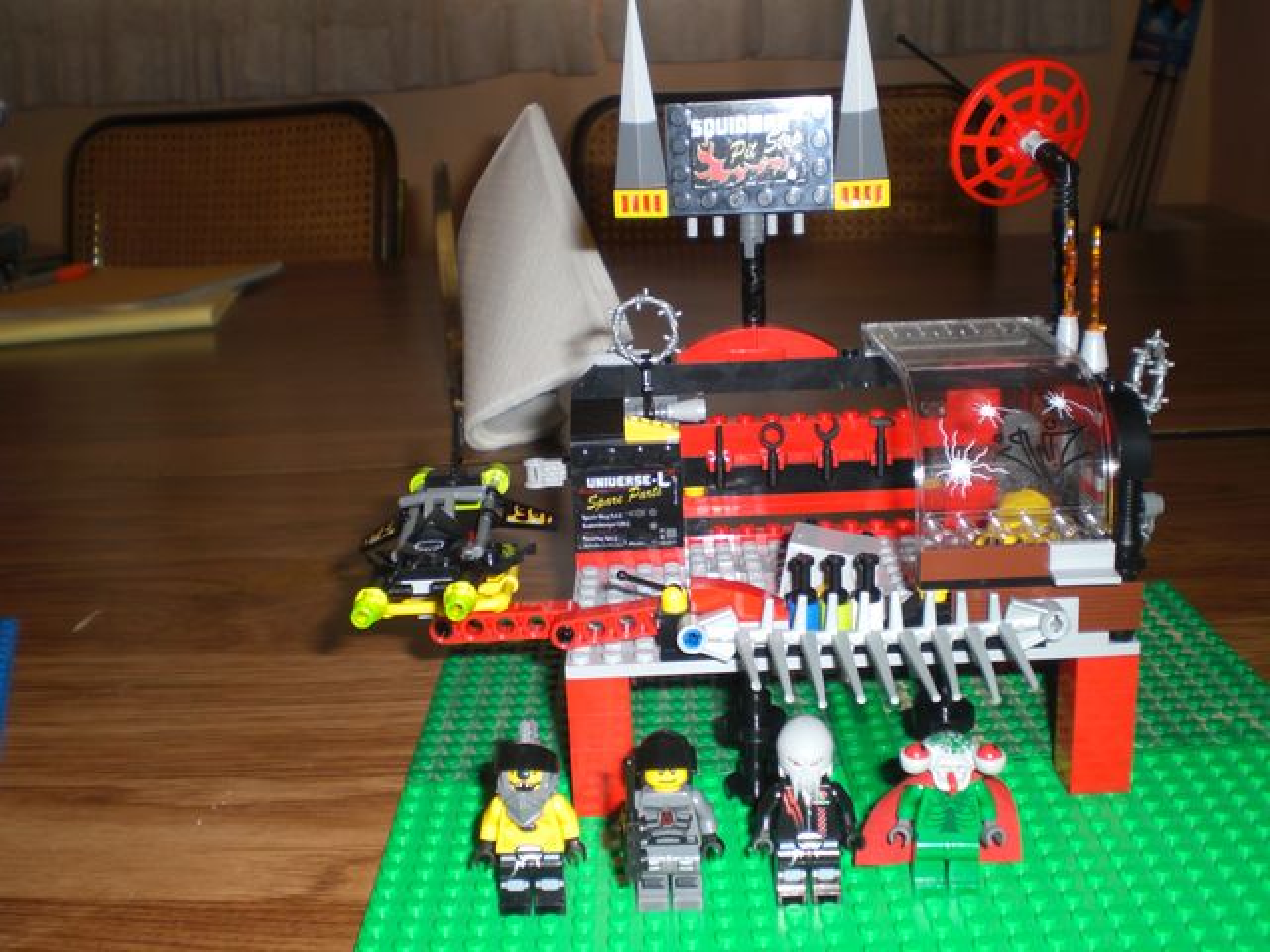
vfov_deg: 37.7
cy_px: 476
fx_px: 1394
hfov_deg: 49.0
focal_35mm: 38
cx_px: 635
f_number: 3.1
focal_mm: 6.3
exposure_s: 1/60
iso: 50
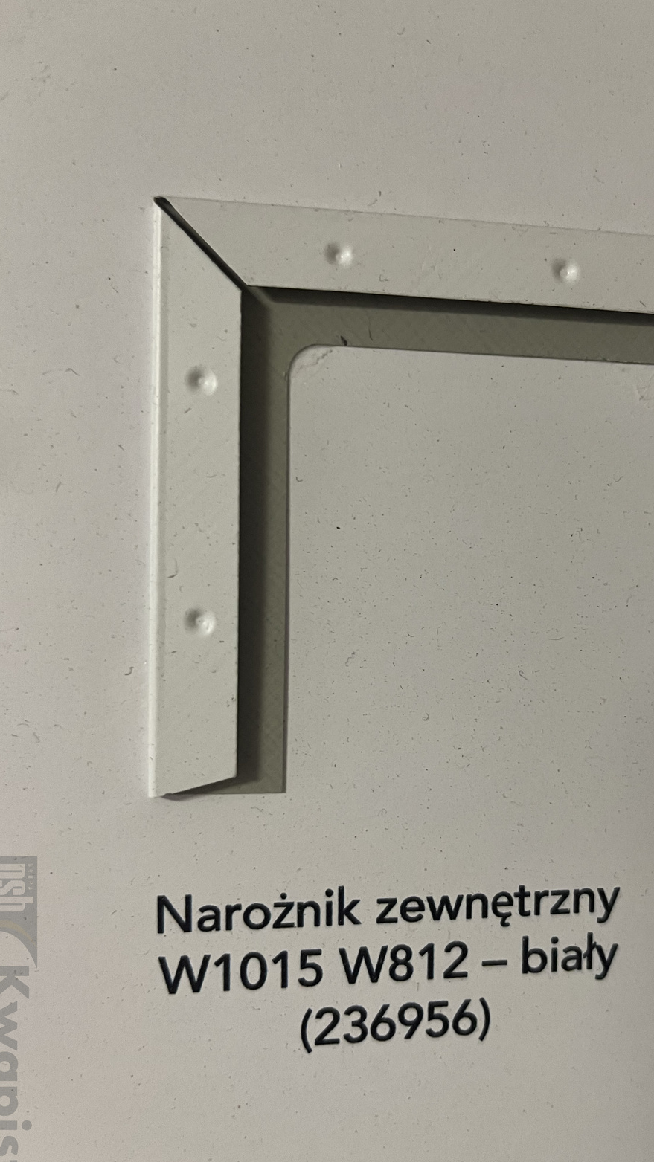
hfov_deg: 39.8
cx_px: 424
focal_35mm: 29
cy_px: 593
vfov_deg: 66.1
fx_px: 894
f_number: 1.6
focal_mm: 5.1
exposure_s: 1/50
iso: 320
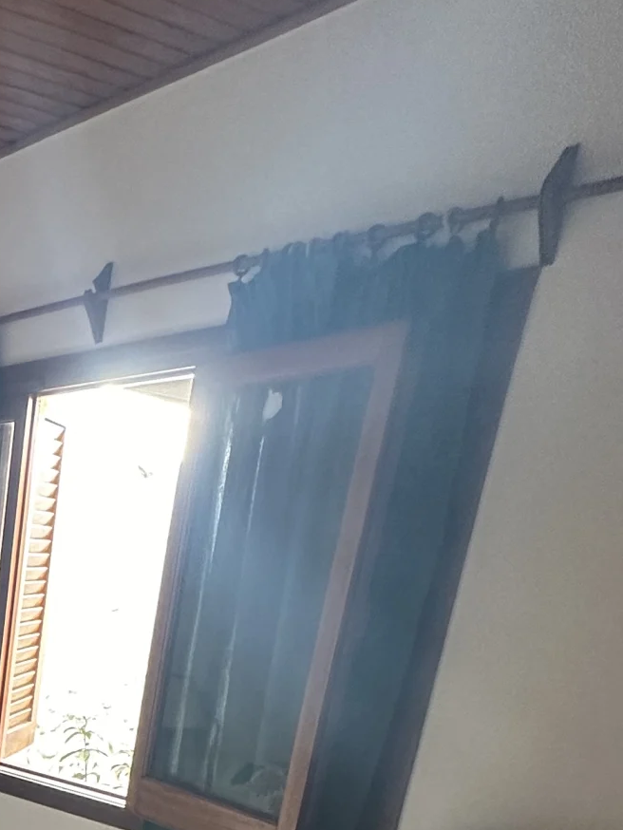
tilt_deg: -17.1
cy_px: 856
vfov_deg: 39.5
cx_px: -288
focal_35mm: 41
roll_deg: -1.0
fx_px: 983
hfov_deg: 26.5
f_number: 2.2
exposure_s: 1/50
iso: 200
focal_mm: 2.22
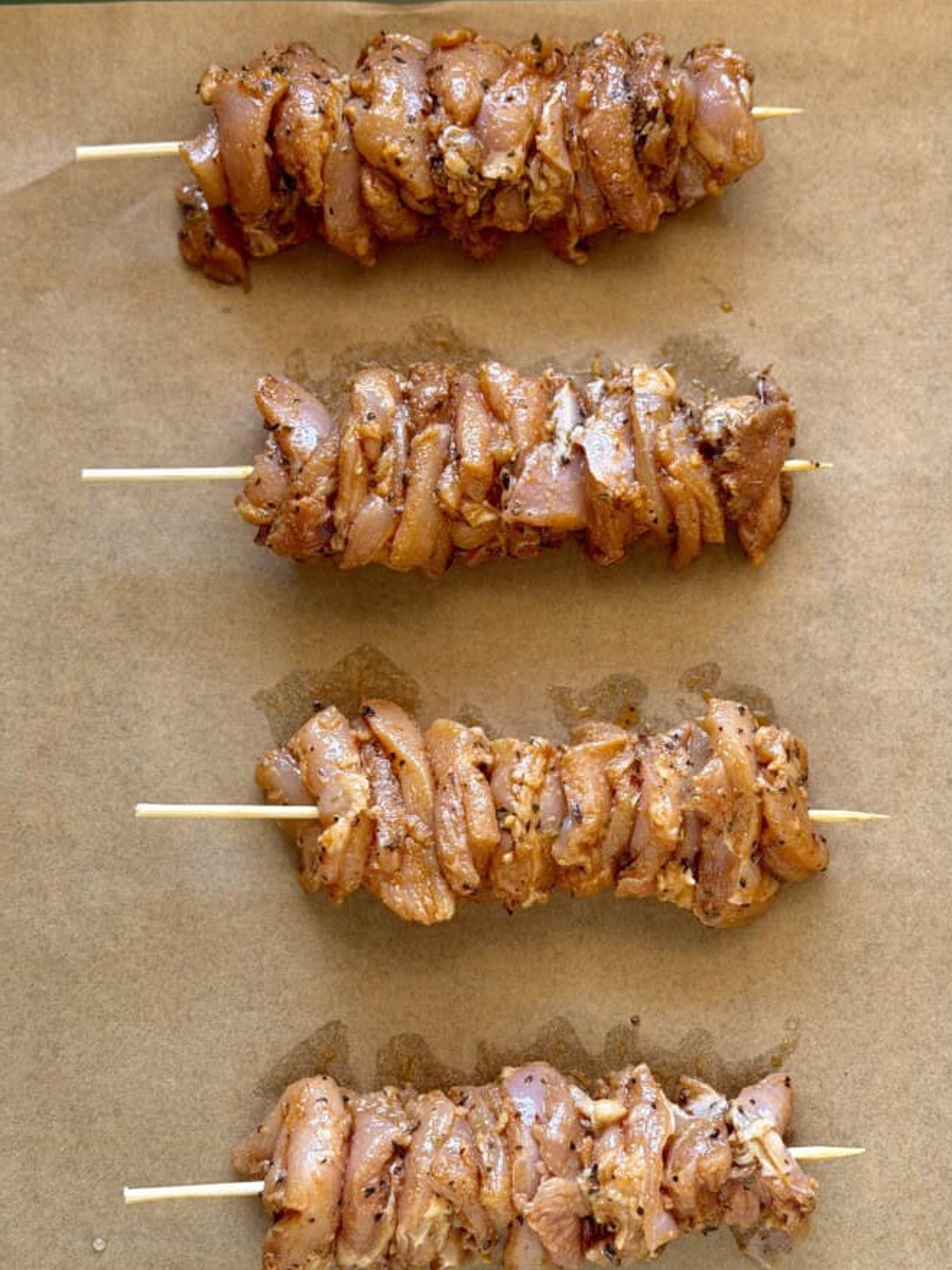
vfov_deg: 36.2
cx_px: 513
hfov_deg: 27.5
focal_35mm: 53
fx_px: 1944
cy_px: 634
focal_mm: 6.8
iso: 125
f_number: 1.8
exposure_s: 1/60
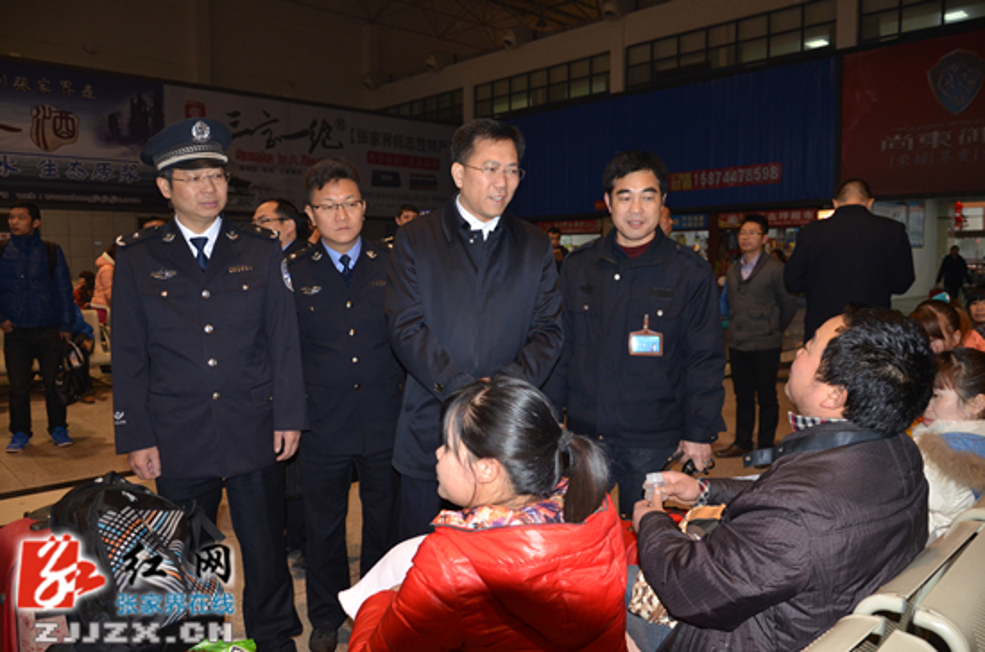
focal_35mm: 27
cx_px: 492
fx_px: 737
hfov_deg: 67.5
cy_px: 326
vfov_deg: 47.7
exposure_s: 1/60
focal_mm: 18
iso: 800
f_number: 3.5
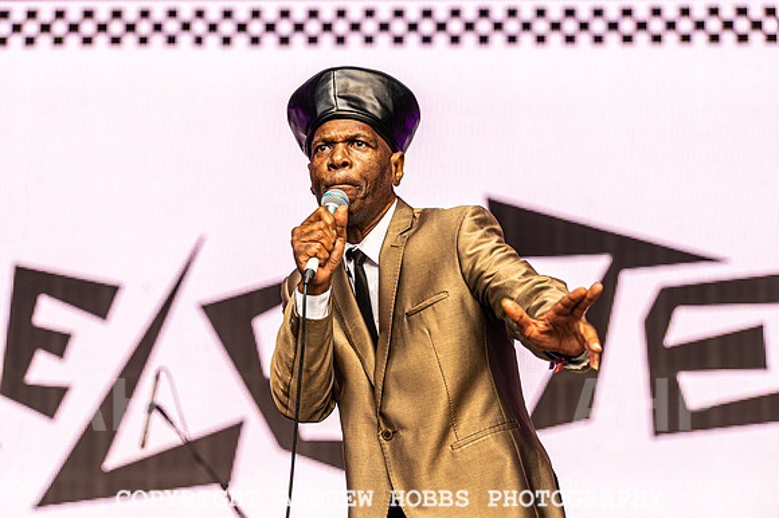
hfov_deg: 16.8
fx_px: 2638
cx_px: 390
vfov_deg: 11.2
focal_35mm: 122
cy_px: 259
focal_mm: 122
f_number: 4
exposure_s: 1/500
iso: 125
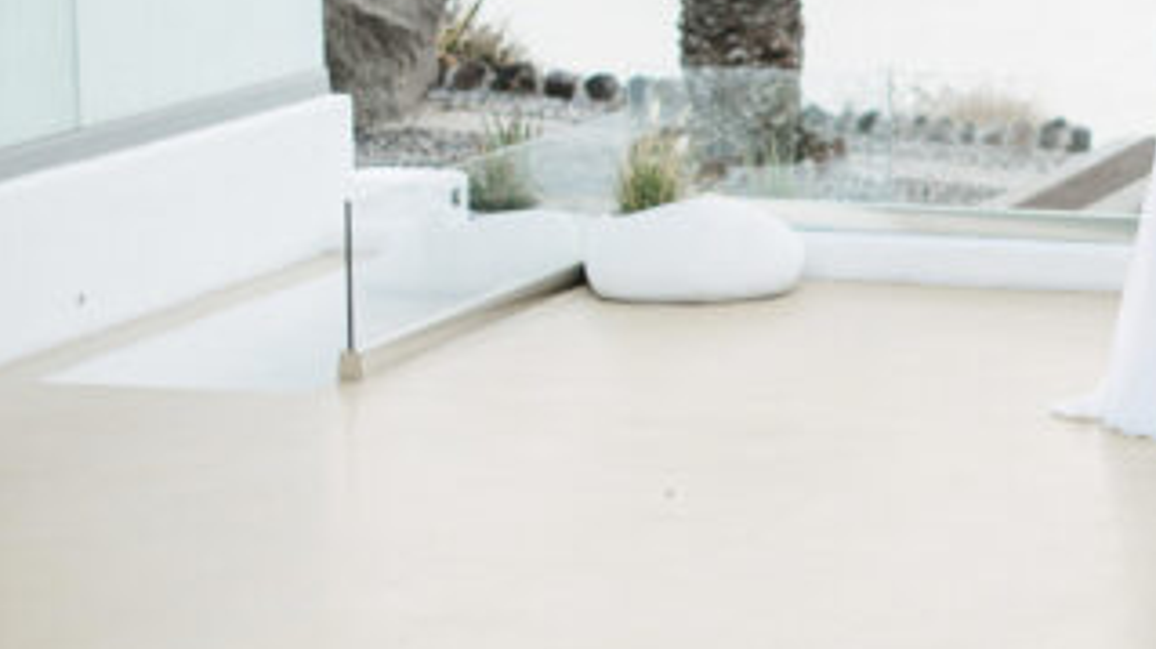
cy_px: 85
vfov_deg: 9.6
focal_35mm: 126
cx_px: 1355
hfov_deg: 16.4
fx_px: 3860
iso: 100
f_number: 2
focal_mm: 50
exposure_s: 1/500
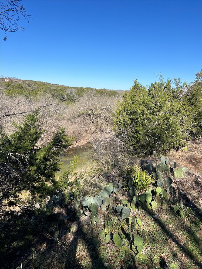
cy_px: 134
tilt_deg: -12.9
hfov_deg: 53.1
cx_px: 101
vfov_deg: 67.3
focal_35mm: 26
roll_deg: -2.0
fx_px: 202
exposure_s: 1/3257
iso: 50
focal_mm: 5.7
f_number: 1.5
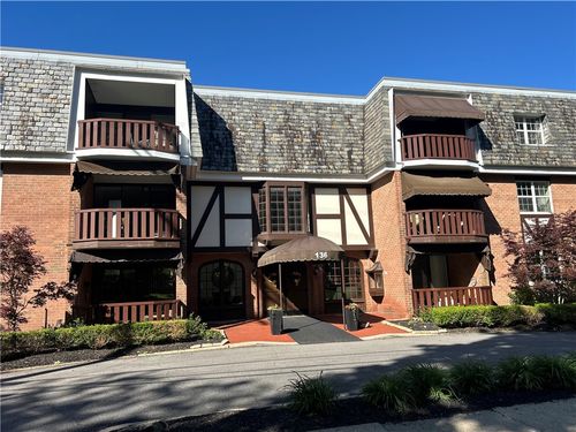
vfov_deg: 53.1
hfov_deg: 67.3
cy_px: 216
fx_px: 433
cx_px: 288
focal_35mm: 26
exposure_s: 1/2632
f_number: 1.5
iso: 50
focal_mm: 5.7
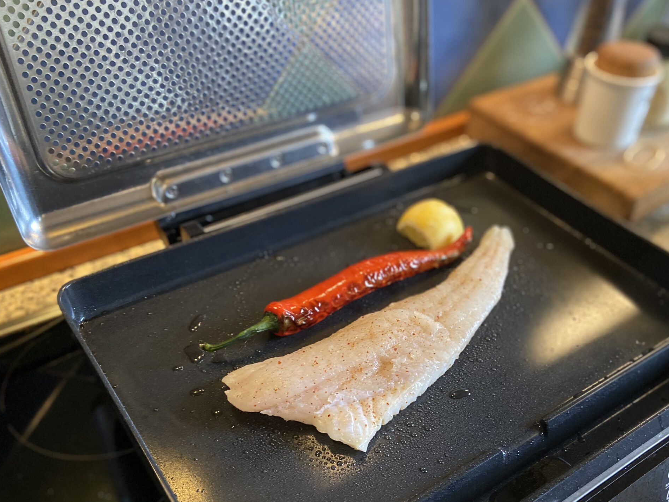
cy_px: 326
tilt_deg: -43.7
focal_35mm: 35
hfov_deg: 52.5
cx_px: 378
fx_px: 676
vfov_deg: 40.3
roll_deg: -4.9
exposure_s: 1/50
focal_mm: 4.25
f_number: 1.8
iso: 320
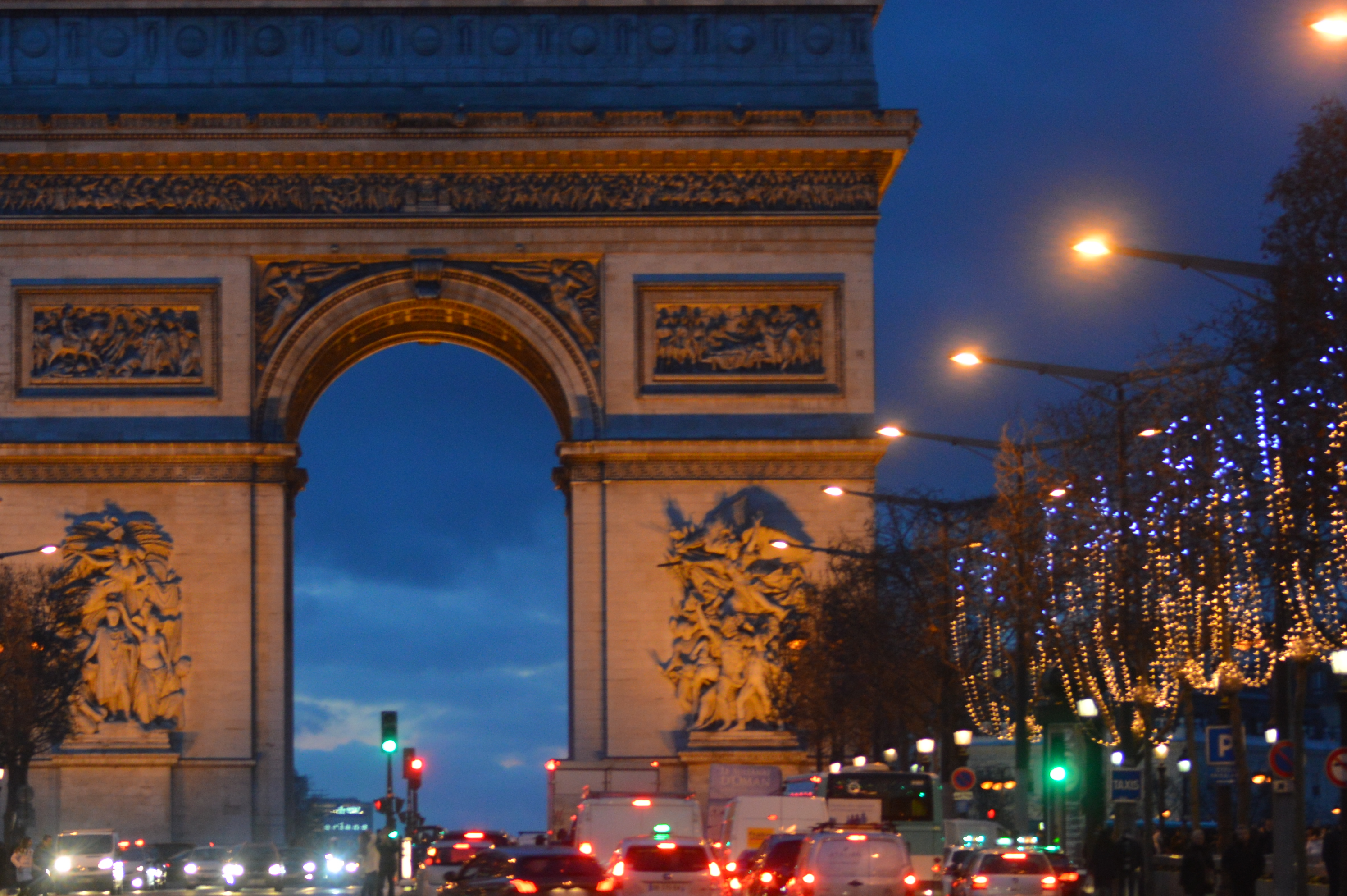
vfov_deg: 8.3
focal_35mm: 166
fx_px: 6206
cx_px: 323
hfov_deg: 12.3
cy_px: 481
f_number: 4
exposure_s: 1/30
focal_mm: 55
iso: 400
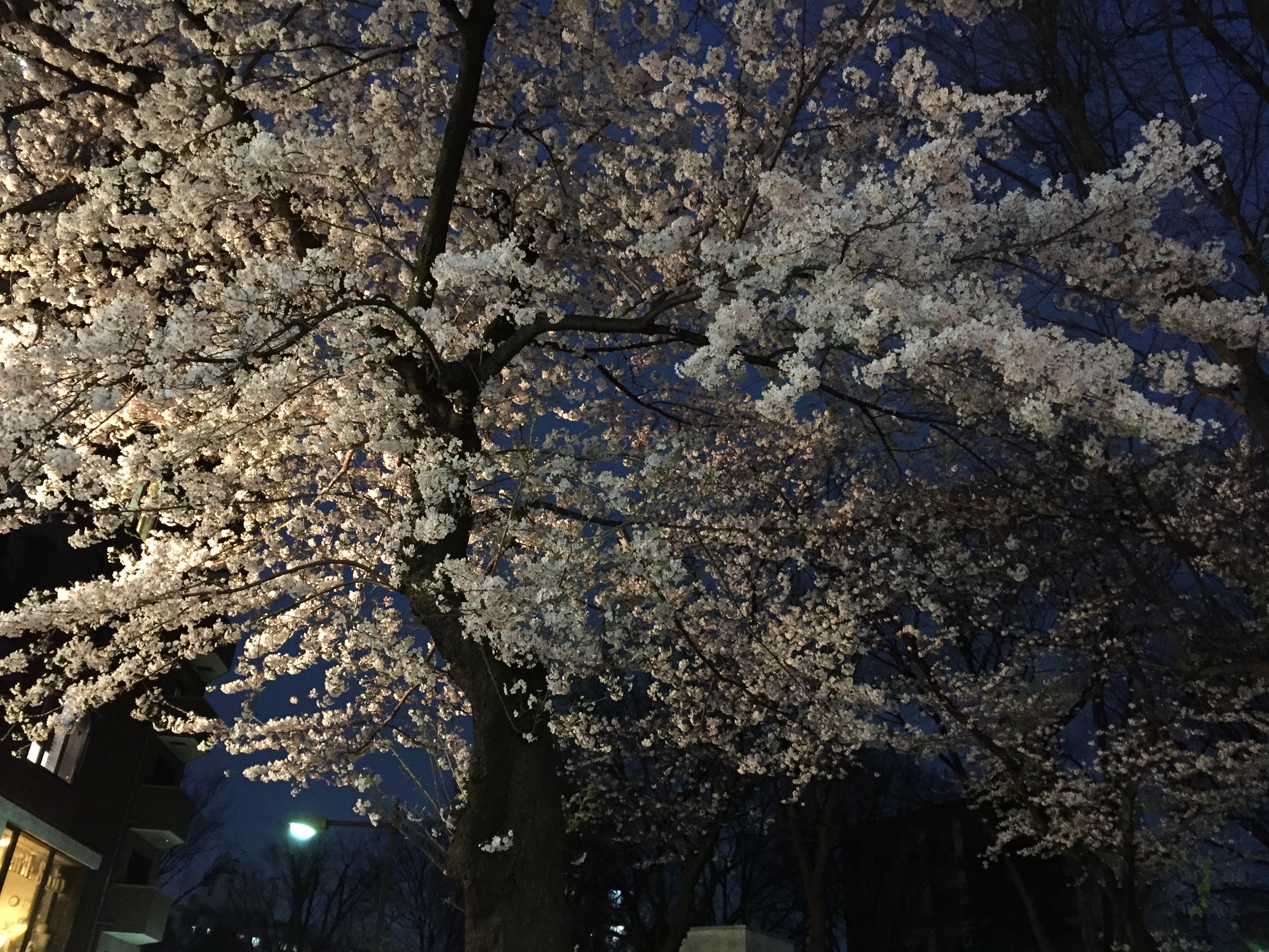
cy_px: 476
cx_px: 634
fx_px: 1063
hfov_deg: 61.7
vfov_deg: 48.2
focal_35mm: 29
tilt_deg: +29.9
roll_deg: -3.4
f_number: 2.2
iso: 500
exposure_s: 1/15
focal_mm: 4.15
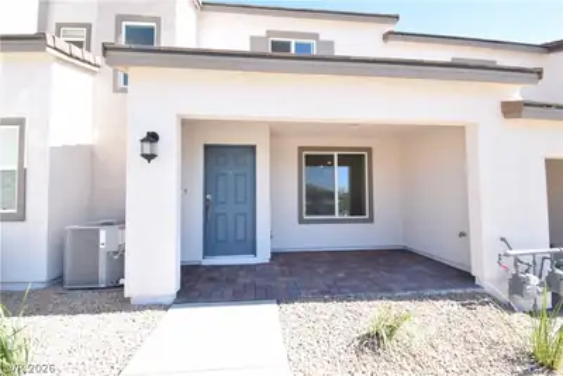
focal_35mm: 16
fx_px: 258
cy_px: 188
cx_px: 282
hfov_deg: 95.0
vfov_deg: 72.1
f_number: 20
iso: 100
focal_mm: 11
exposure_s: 1/10
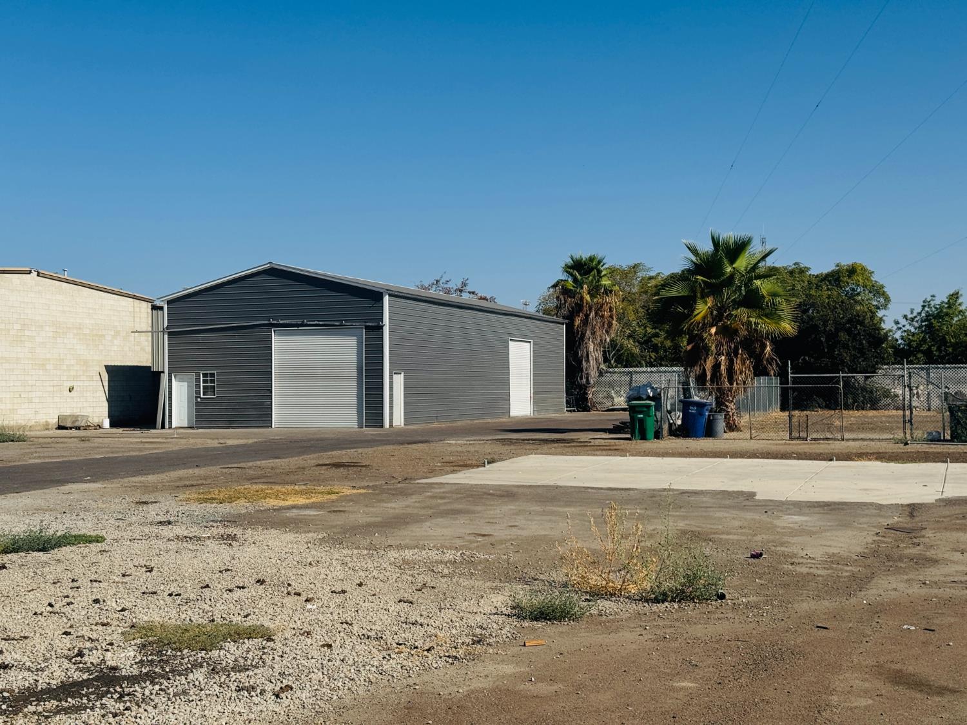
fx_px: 1341
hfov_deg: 39.7
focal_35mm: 48
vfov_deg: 30.3
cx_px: 484
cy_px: 362
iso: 64
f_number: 1.78
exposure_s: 1/7937
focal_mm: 6.76
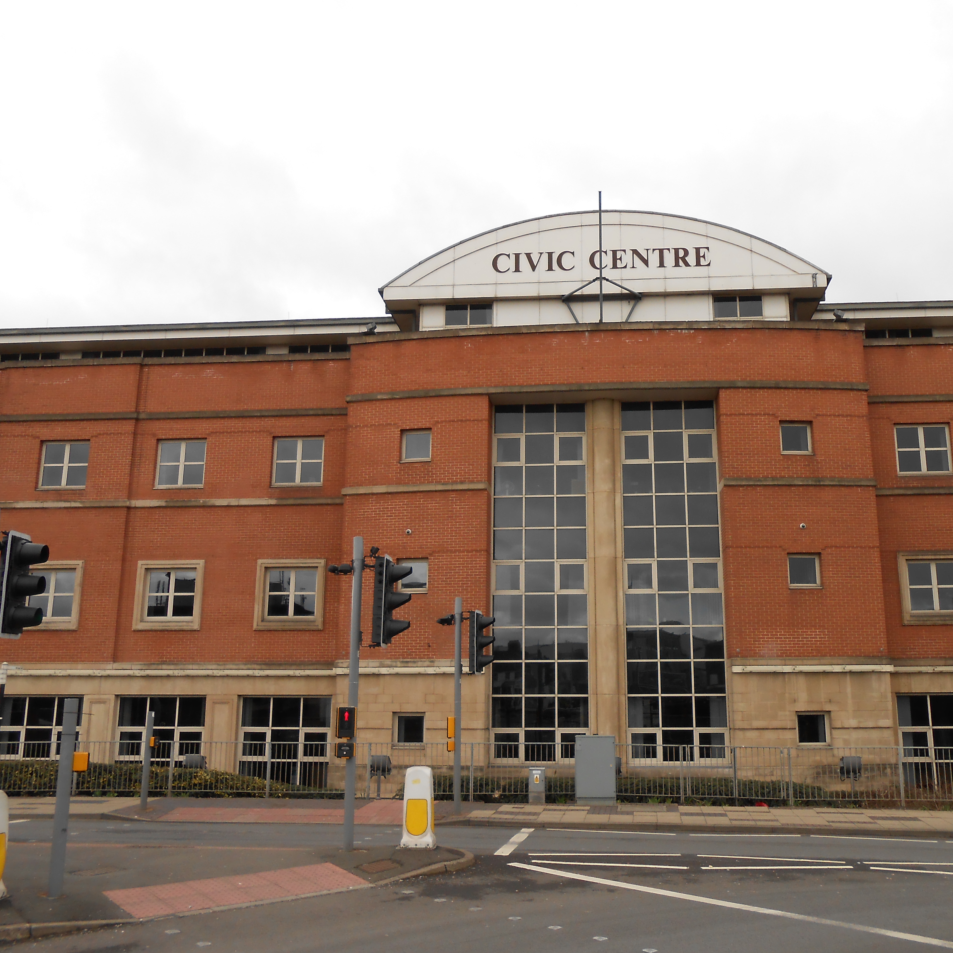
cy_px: 480
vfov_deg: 52.5
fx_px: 966
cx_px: 540
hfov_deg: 52.4
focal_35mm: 31
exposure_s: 1/250
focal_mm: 4.6
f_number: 3.5
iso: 80
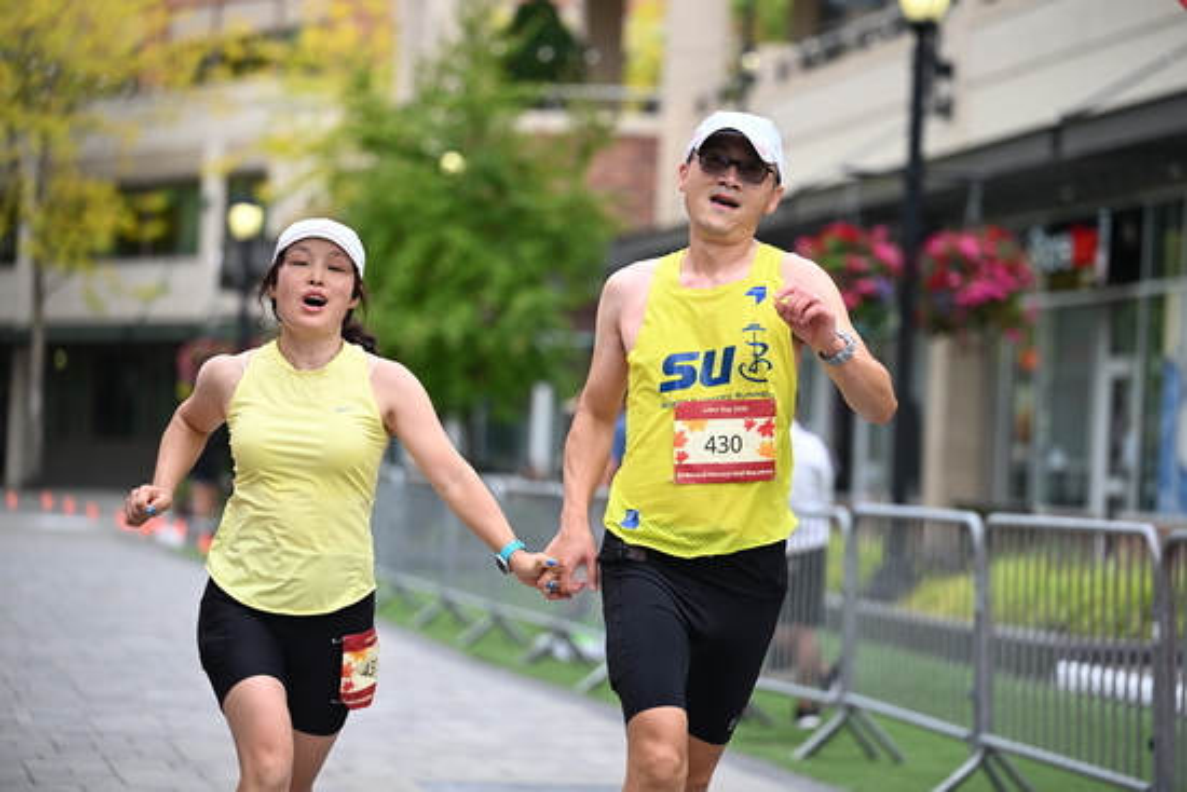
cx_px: 594
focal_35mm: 120
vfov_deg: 11.4
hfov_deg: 17.1
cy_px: 396
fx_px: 3957
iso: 640
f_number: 2.8
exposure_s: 1/2000
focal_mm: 120
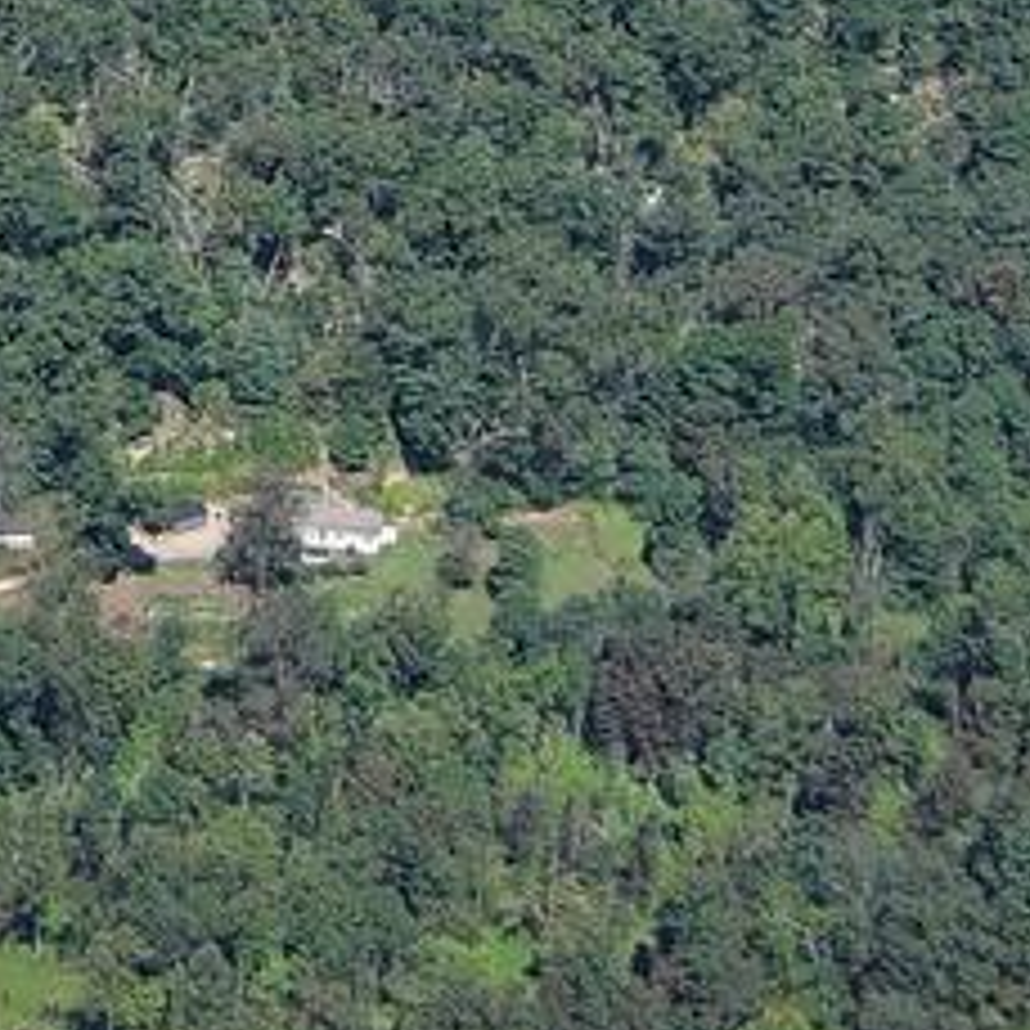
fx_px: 7406
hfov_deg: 7.3
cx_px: -1741
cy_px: -654
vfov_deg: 7.8
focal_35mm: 220
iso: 100
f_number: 2.8
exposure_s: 1/851
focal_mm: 10.57
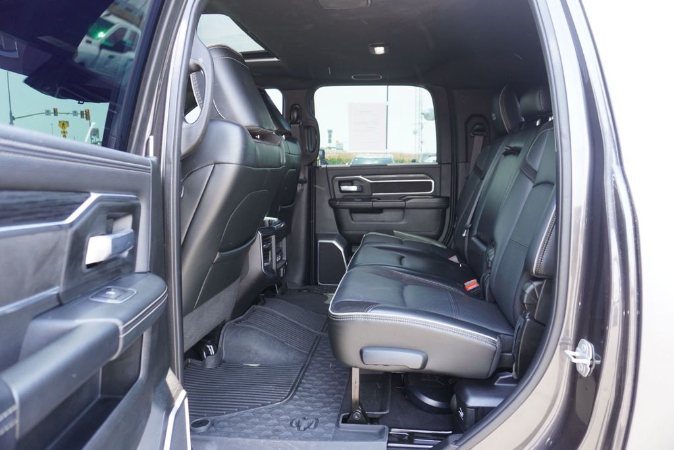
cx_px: 337
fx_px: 450
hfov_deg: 73.7
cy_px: 225
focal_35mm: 24
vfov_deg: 53.2
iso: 250
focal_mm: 16
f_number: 4
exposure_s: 1/60
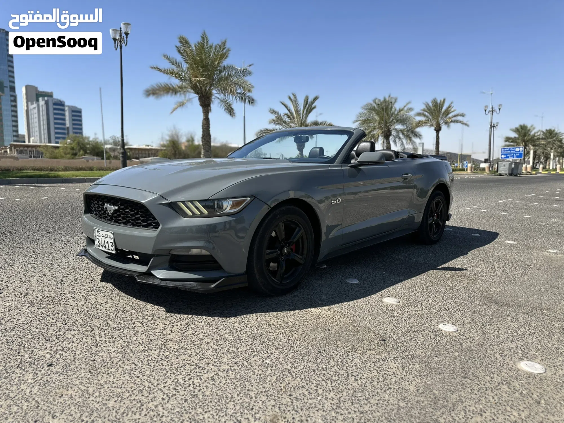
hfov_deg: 71.6
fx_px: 391
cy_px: 212
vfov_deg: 56.8
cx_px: 282
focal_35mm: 24
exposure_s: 1/2469
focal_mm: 6.86
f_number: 1.78
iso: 80
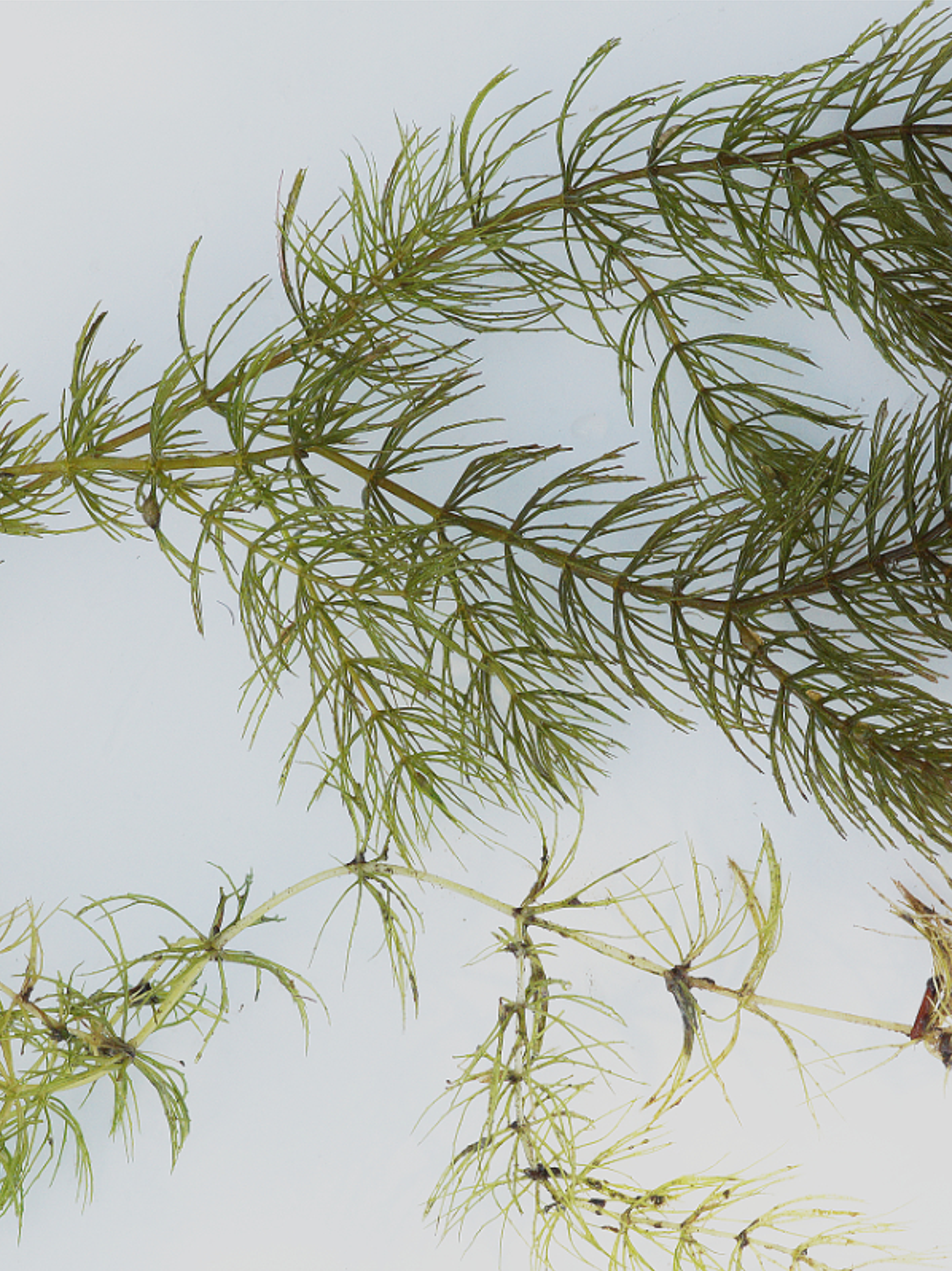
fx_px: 7961
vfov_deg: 9.1
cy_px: 636
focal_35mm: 217
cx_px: 500
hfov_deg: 6.8
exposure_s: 1/160
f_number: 9
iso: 320
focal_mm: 100
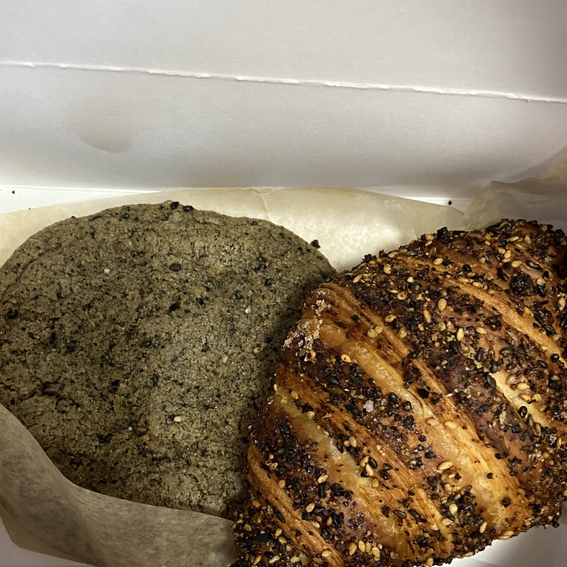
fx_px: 760
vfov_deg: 40.3
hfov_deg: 40.9
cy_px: 387
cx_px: 300
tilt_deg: -64.6
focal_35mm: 41
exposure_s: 1/60
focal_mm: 4.25
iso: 250
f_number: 1.8
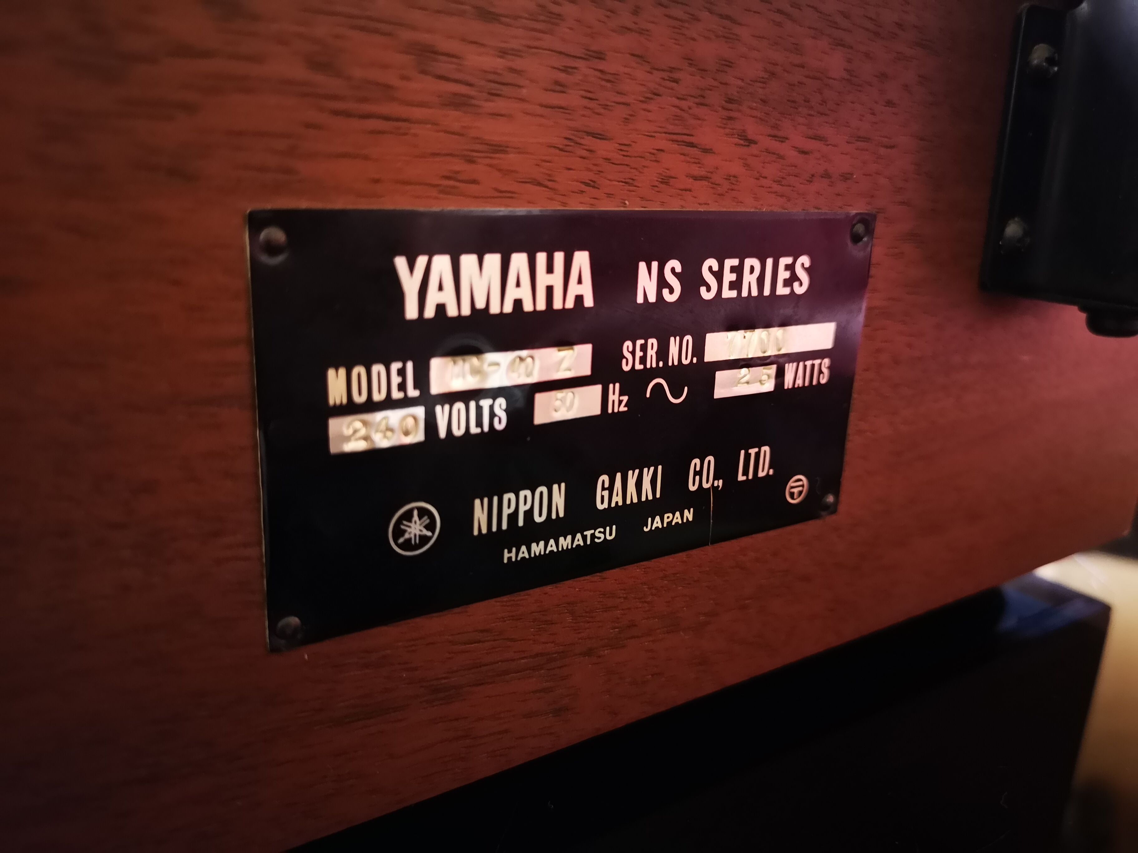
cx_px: 569
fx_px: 888
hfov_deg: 65.3
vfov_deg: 51.4
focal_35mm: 27
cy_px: 426
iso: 1000
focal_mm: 5.58
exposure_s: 1/16.7
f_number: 1.8
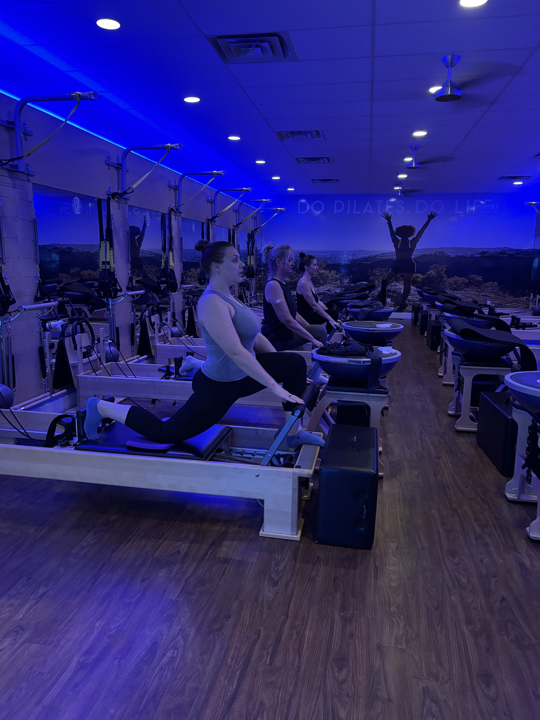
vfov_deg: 67.3
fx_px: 541
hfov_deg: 53.1
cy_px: 360
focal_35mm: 26
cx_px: 270
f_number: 1.6
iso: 800
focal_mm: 5.96
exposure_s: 1/27
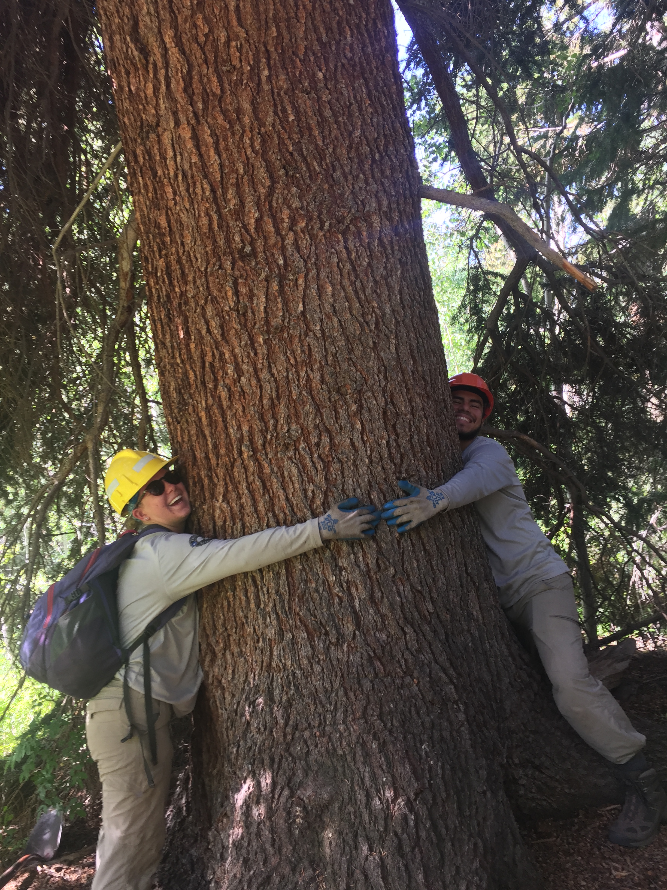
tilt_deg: -7.0
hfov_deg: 48.2
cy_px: 445
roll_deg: +4.7
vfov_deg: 61.7
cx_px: 334
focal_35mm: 29
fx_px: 745
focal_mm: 4.15
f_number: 2.2
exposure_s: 1/40
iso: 32
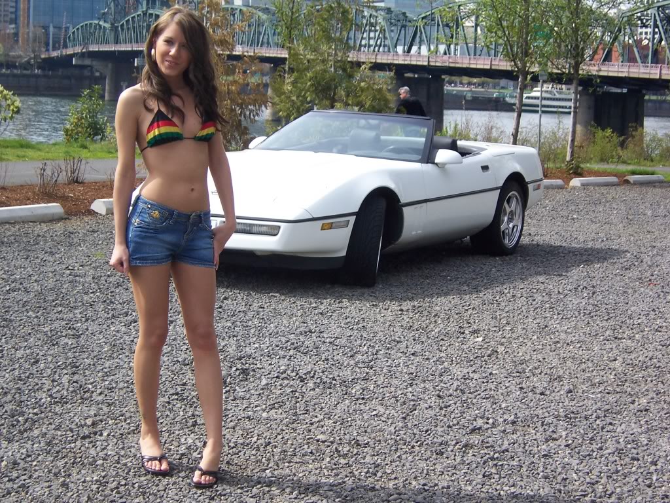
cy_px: 252
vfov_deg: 18.0
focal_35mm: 82
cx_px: 335
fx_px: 1587
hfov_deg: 23.8
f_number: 4.8
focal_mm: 13.5
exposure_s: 1/350
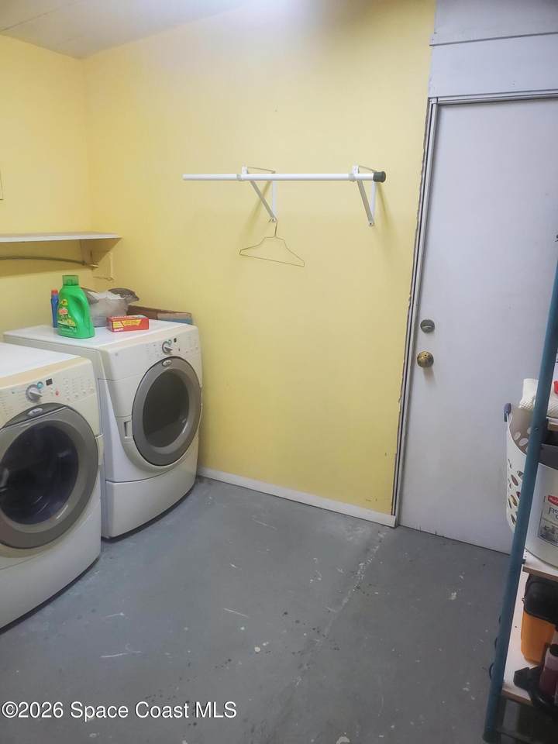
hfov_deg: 53.1
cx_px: 279
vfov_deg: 67.3
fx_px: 559
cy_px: 372
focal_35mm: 26
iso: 250
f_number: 2.4
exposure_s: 1/120
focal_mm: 4.3
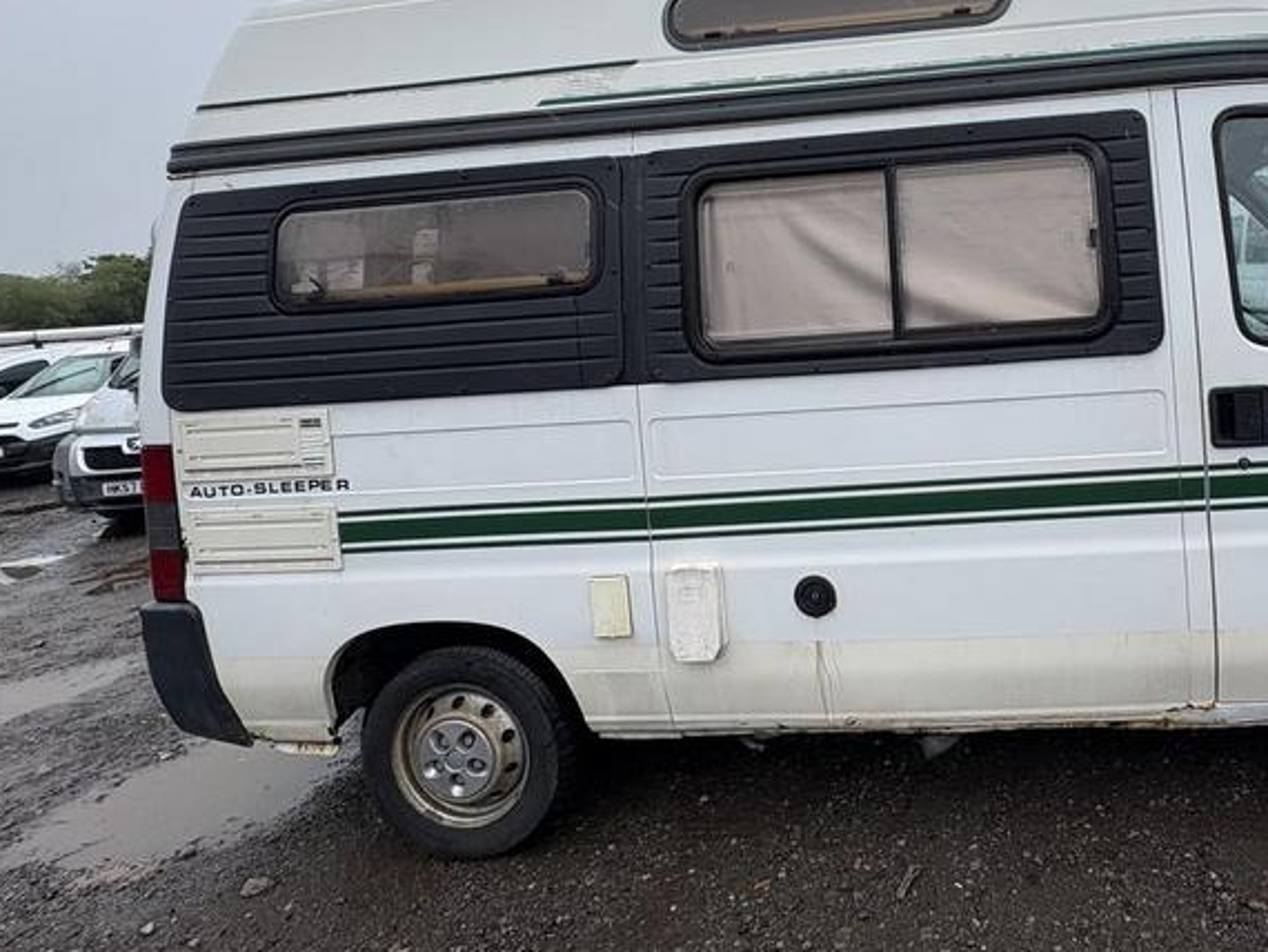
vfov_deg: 59.4
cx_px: 950
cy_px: 300
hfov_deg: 71.2
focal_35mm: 22
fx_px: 806
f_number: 2.2
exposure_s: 1/756
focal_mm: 2.22
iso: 40
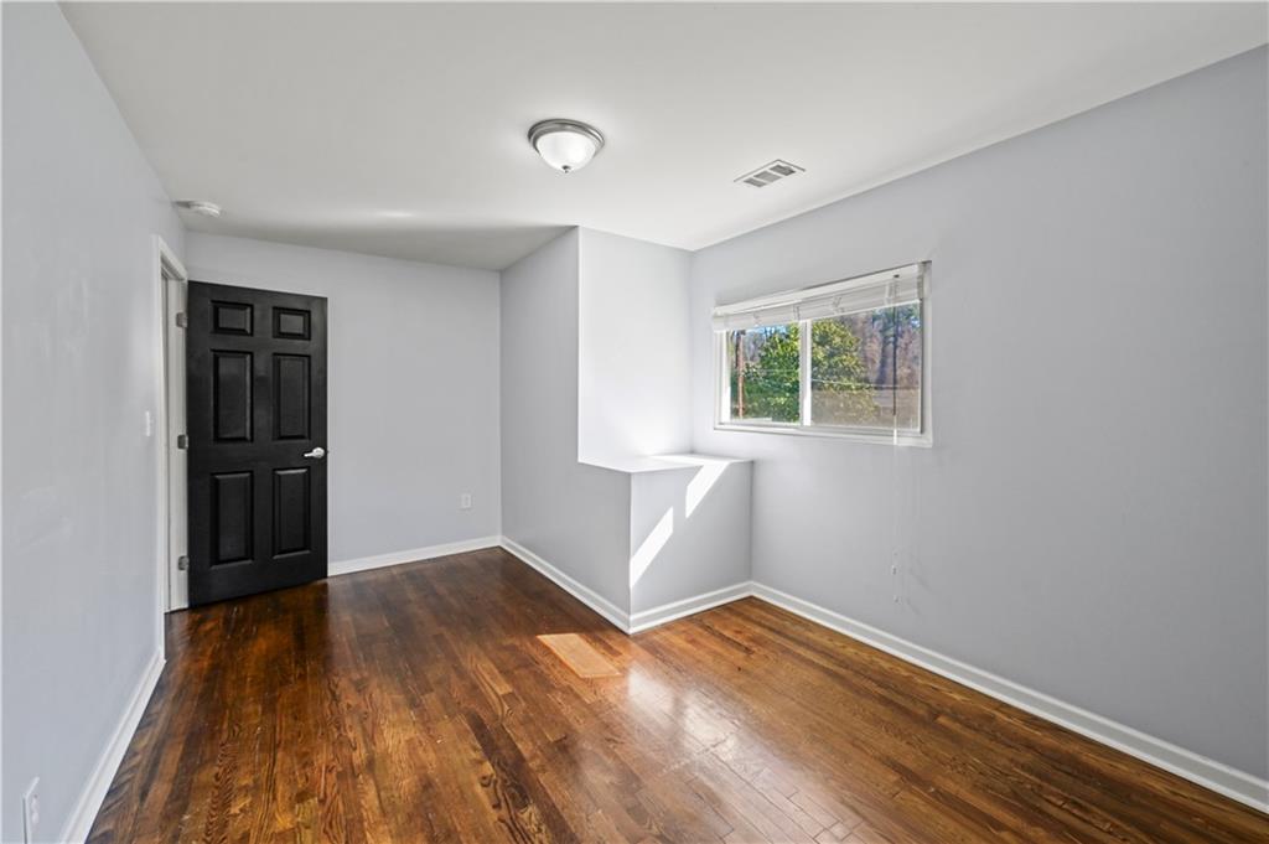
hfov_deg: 104.3
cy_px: 422
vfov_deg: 81.1
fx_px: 493
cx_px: 634
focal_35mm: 14
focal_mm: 14
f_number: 11
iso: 400
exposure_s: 1/5
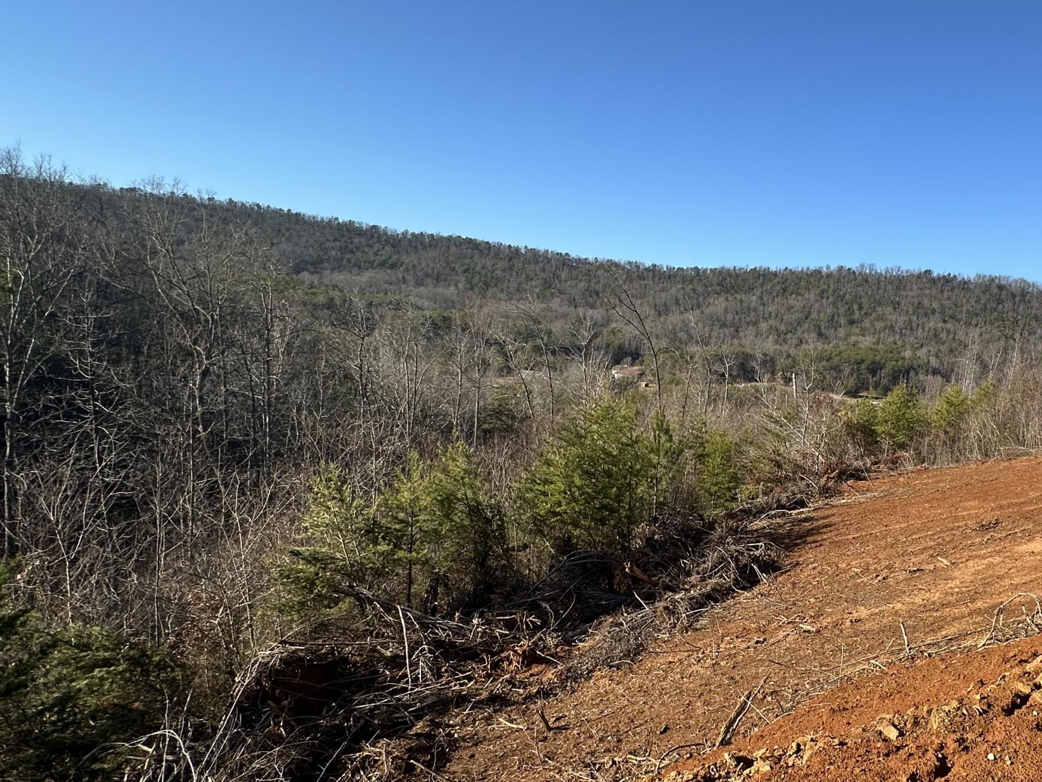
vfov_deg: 56.5
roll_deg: -7.3
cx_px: 805
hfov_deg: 66.2
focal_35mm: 24
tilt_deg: -4.0
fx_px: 723
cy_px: 457
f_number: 2.2
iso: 40
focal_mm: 2.22
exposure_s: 1/1024
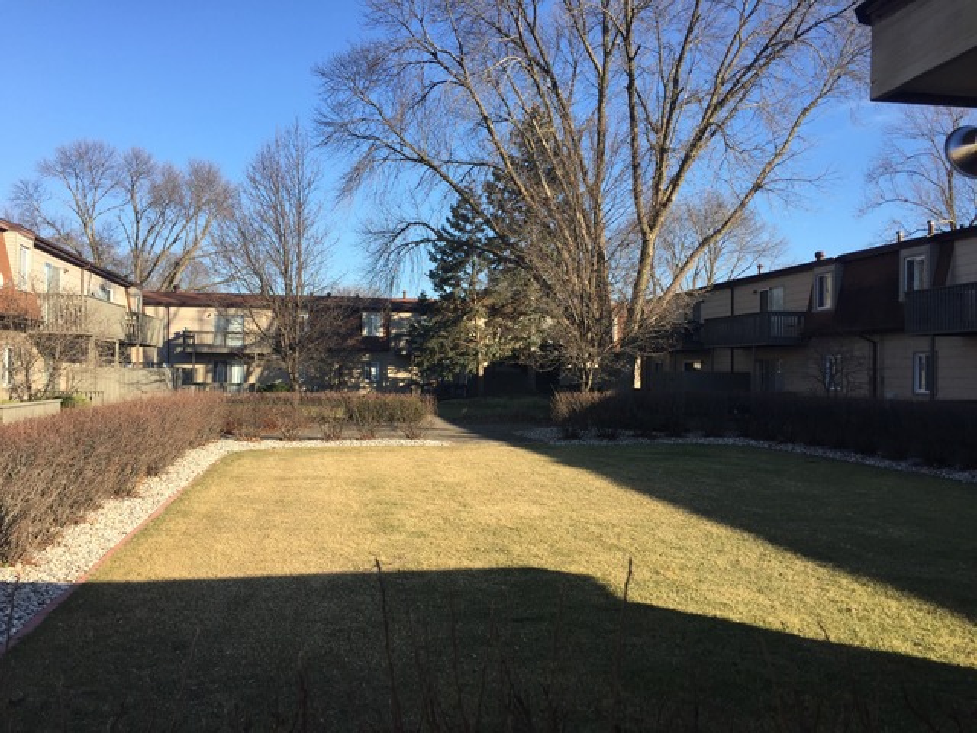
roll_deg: -0.8
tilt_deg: +0.5
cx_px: 488
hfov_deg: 61.7
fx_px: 818
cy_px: 366
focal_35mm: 29
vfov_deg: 48.2
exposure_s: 1/964
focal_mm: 4.15
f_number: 2.2
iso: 32
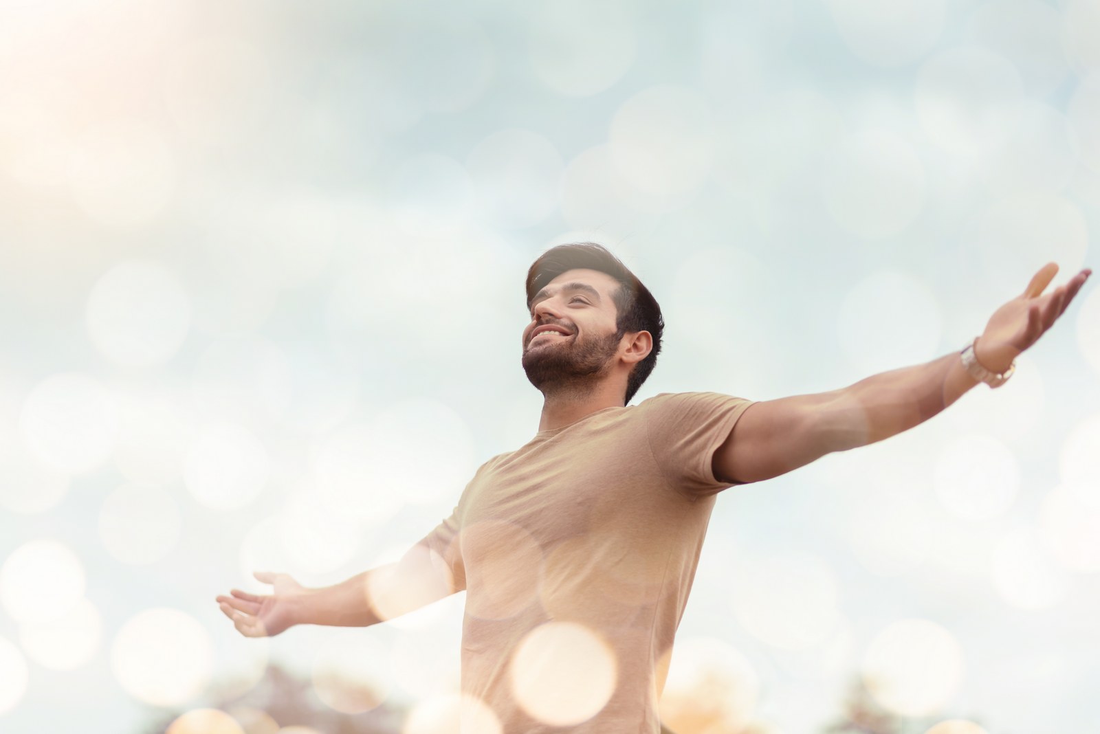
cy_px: 367
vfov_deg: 16.1
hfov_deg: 23.9
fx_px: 2598
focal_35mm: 85
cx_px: 550
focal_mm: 85
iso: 200
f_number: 1.8
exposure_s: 1/1250
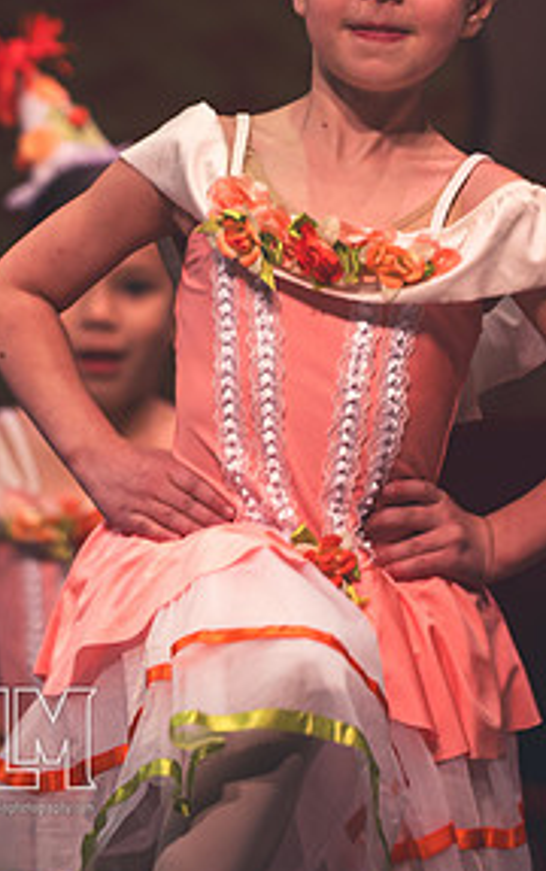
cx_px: 317
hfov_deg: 1.6
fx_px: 19522
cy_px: 141
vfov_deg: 2.6
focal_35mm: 822
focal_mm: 200
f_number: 2.8
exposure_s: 1/250
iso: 320
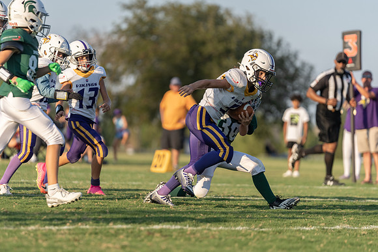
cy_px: 126
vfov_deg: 6.5
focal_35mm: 212
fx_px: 2230
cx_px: 189
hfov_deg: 9.7
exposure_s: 1/1600
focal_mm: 200
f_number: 2.8
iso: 160
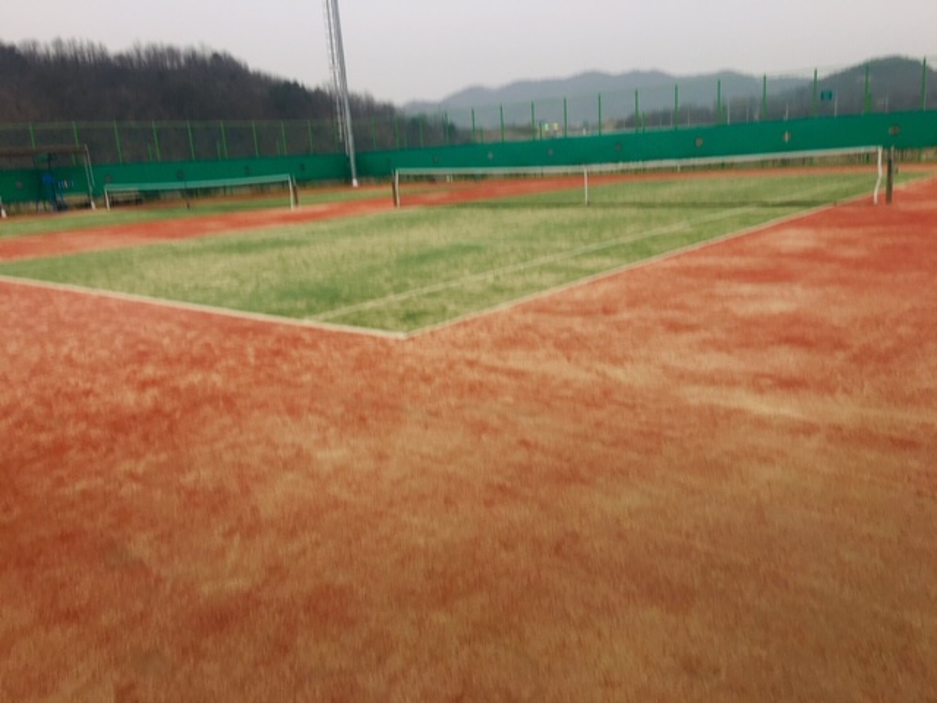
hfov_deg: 61.7
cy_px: 352
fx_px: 785
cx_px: 468
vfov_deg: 48.2
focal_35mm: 29
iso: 25
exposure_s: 1/239
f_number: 2.2
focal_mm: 4.15
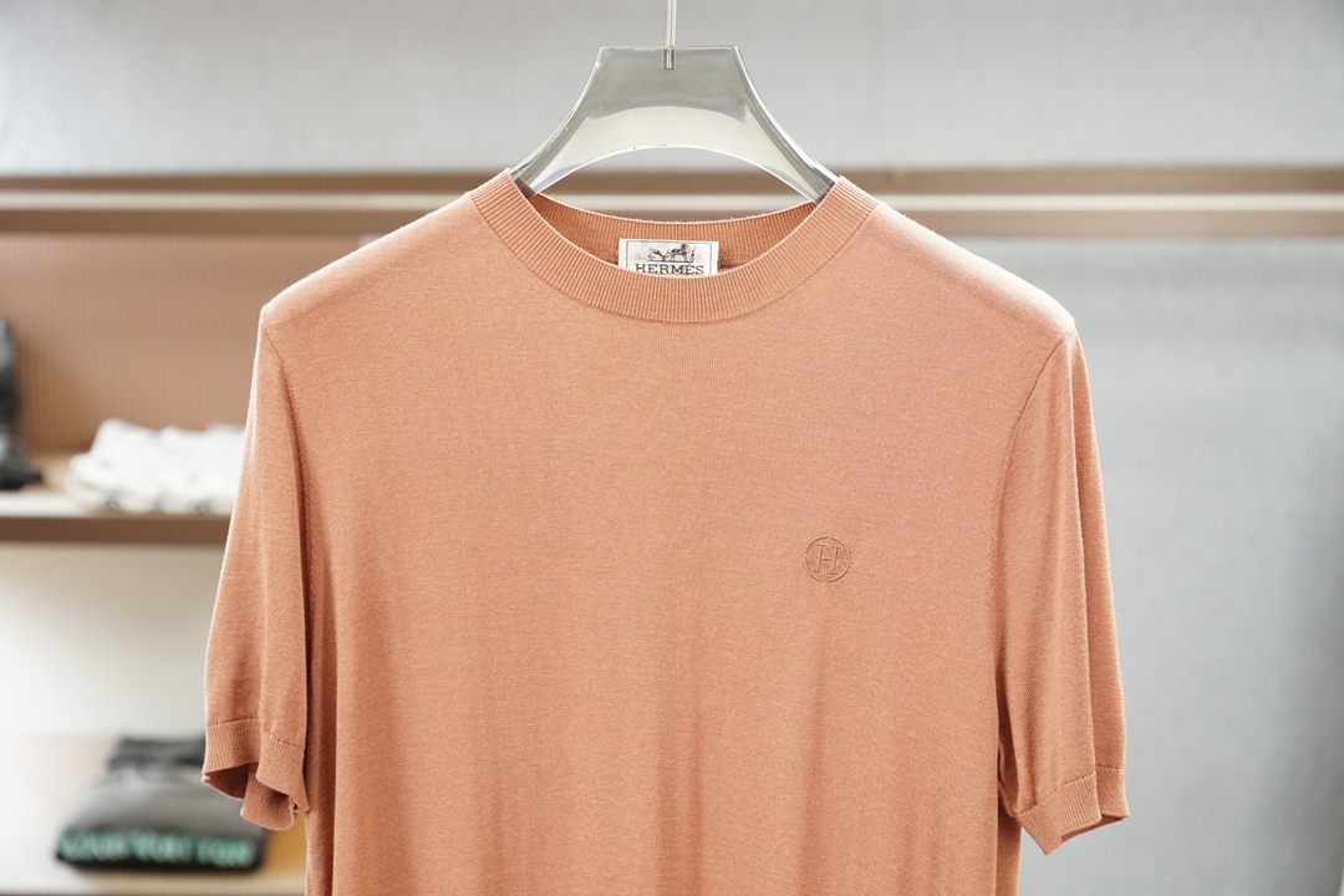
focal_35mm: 80
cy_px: 448
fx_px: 2968
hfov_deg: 25.5
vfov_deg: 17.2
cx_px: 672
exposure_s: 1/125
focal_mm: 53
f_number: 3.5
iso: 1600
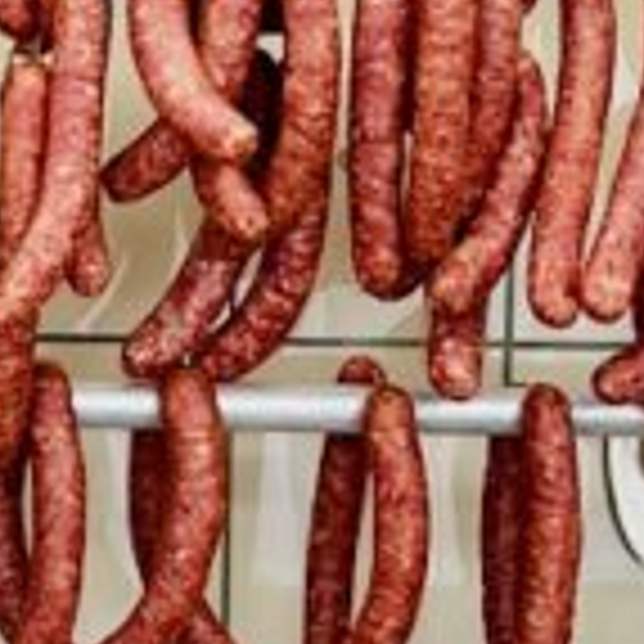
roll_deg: -2.6
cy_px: 369
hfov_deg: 10.4
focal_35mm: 164
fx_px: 3452
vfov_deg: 10.7
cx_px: -203
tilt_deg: +0.3
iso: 80
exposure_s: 1/100
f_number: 1.6
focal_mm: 5.1
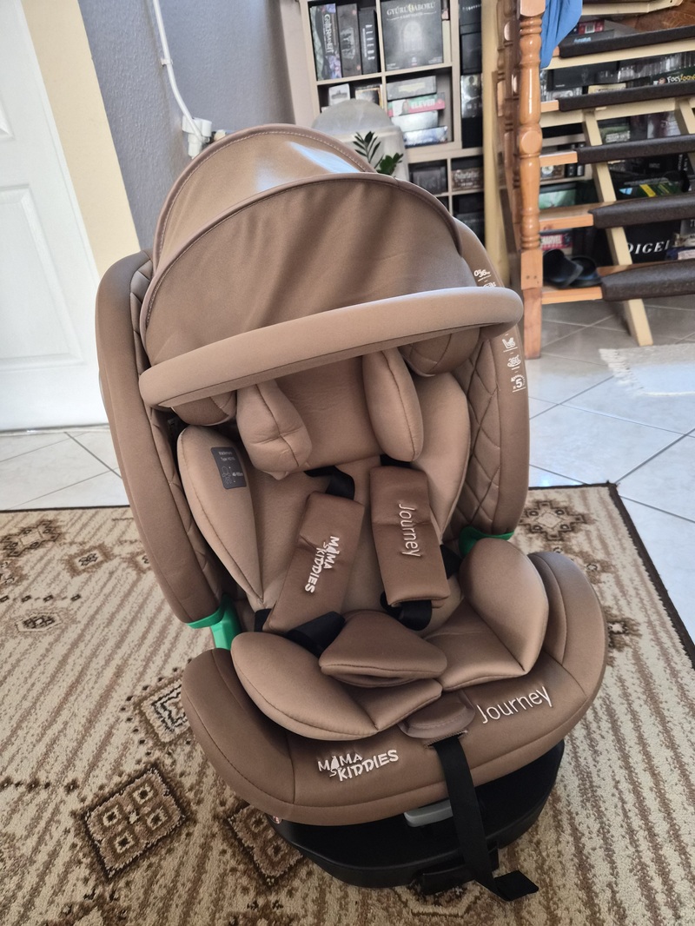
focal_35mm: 23
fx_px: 615
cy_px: 463
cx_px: 348
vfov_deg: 73.9
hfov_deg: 58.9
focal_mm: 5.4
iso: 800
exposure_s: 1/100
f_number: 1.8
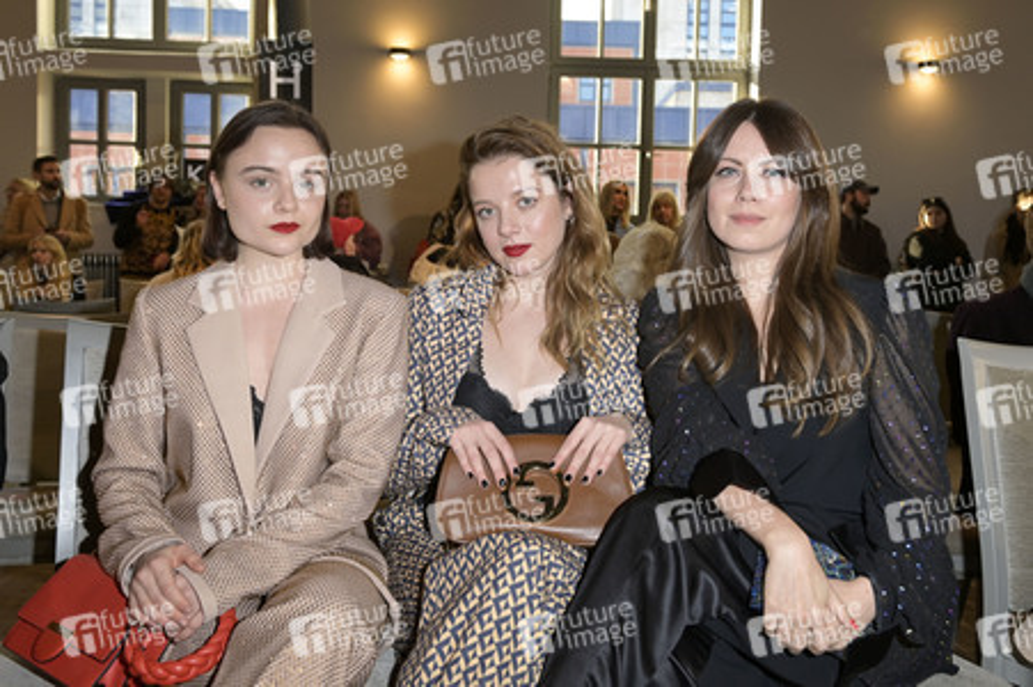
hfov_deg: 54.5
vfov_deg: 37.8
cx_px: 516
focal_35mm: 35
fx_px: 1004
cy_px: 344
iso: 1000
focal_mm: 35
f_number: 5.6
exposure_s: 1/160
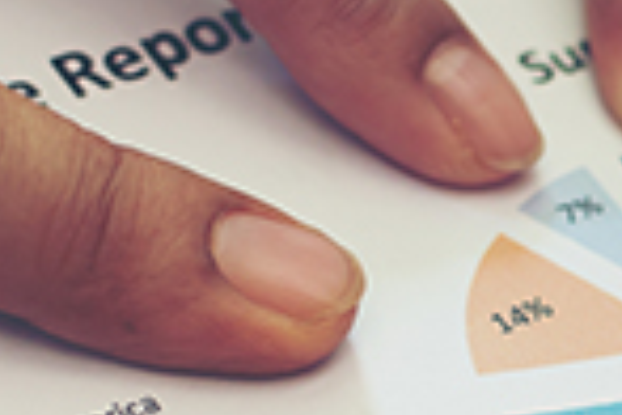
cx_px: 766
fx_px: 5304
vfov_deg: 4.5
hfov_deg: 6.7
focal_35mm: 307
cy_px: 277
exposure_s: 1/100
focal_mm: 50
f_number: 2.5
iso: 250
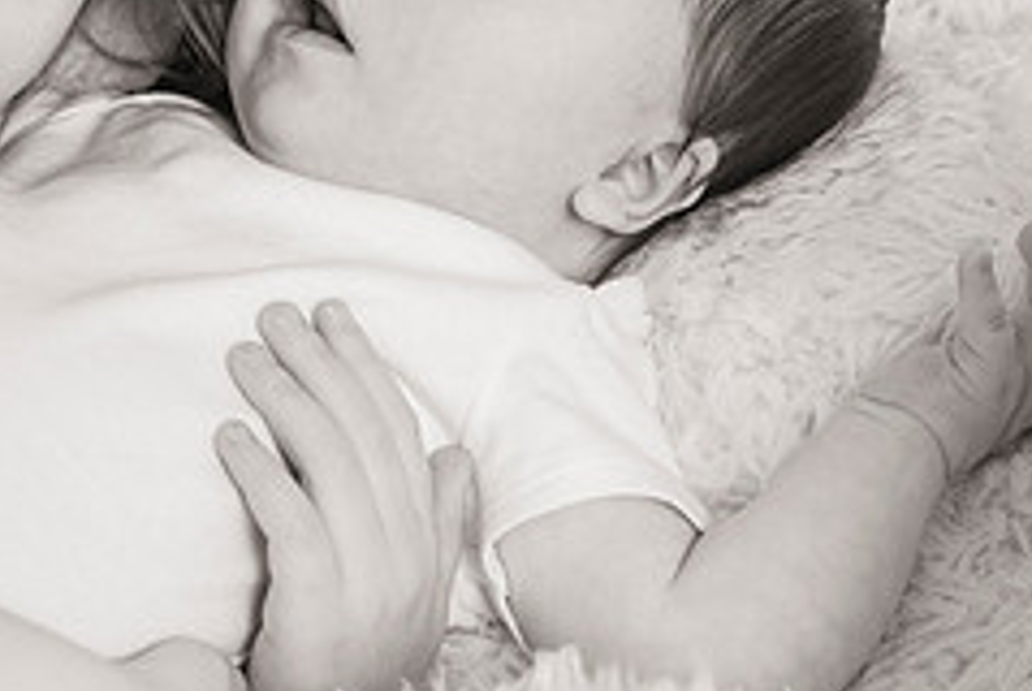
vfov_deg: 10.9
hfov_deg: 16.0
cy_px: 171
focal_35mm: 126
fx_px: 3616
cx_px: 30
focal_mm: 52
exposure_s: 1/160
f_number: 4
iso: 200
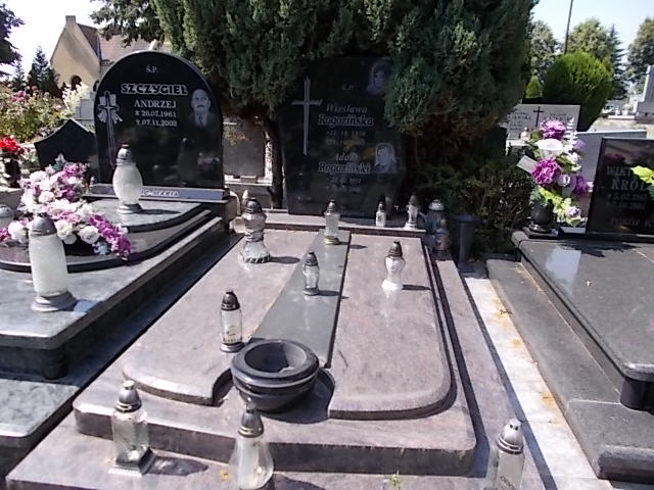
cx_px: 327
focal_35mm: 26
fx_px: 491
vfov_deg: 53.1
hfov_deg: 67.3
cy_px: 245
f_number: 3.2
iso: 80
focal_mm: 4.6
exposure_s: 1/500
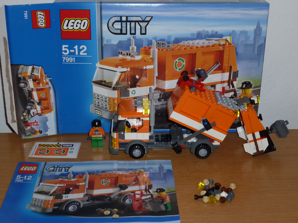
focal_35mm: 54
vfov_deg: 27.0
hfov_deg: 35.5
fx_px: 465
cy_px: 112
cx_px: 149
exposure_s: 1/30
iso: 160
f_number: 4.5
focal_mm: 9.7
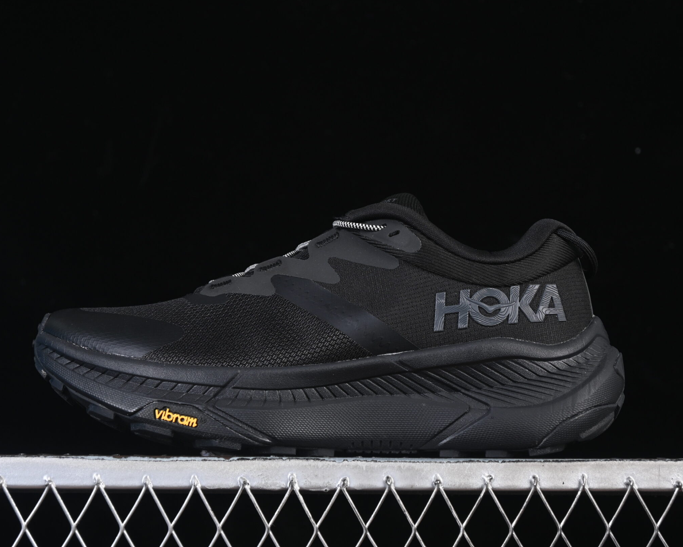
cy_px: 281
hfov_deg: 21.5
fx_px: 1799
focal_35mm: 89
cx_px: 331
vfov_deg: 17.3
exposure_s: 1/50
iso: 160
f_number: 6.3
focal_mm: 50
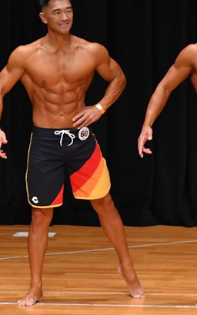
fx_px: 4221
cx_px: -90
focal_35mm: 491
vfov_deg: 4.3
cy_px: 147
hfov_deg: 2.7
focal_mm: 170
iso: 4000
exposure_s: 1/400
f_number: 5.6
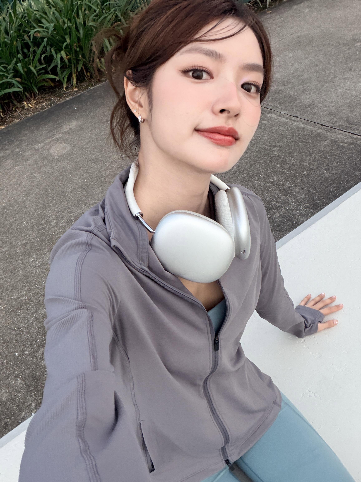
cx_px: 180
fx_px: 417
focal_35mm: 30
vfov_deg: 60.0
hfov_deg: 46.8
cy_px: 241
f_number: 1.9
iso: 50
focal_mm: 2.71
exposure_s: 1/121
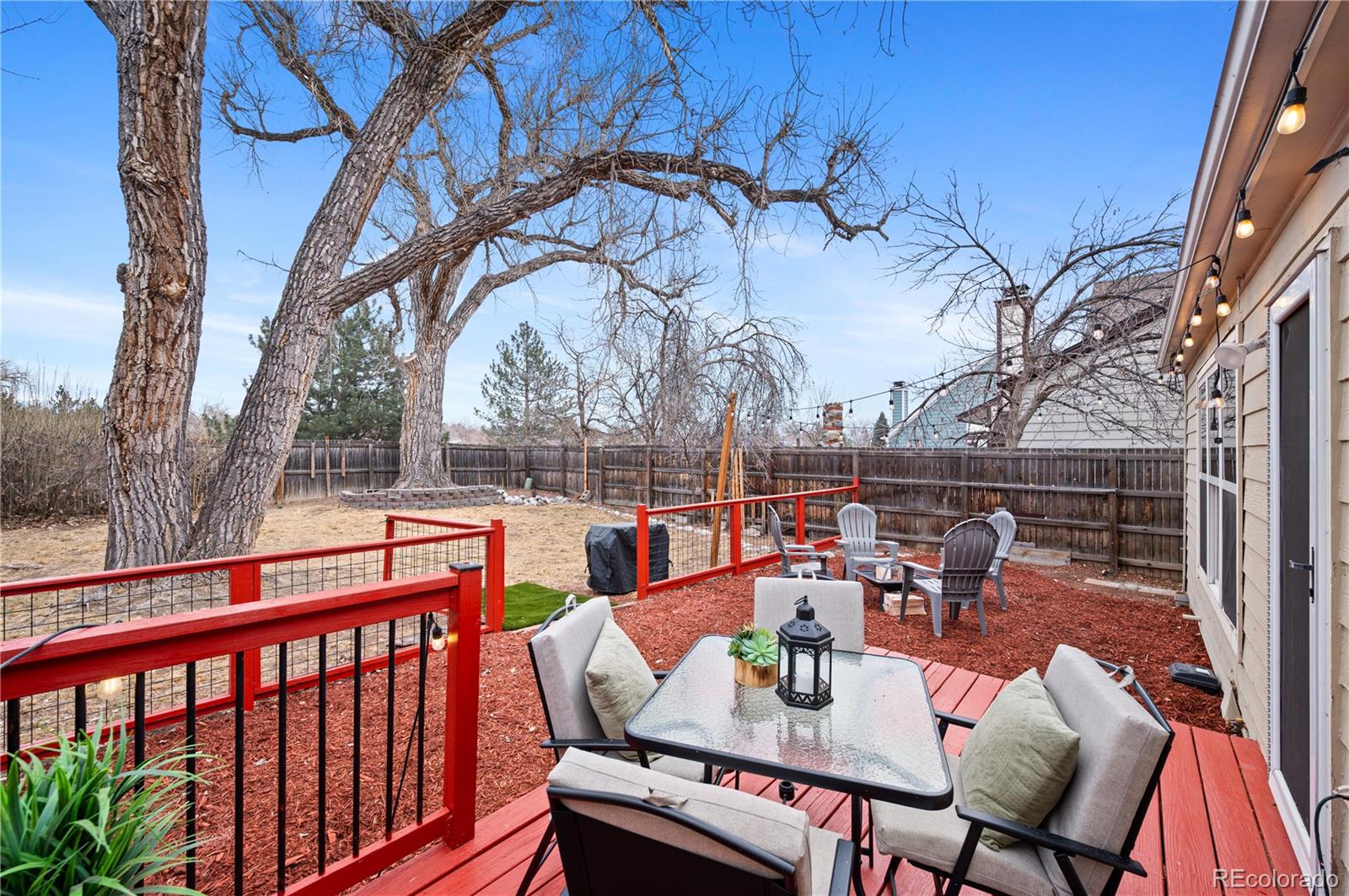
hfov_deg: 104.3
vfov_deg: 81.1
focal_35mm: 14
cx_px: 674
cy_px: 448
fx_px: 524
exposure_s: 1/80
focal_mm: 14
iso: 400
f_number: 8
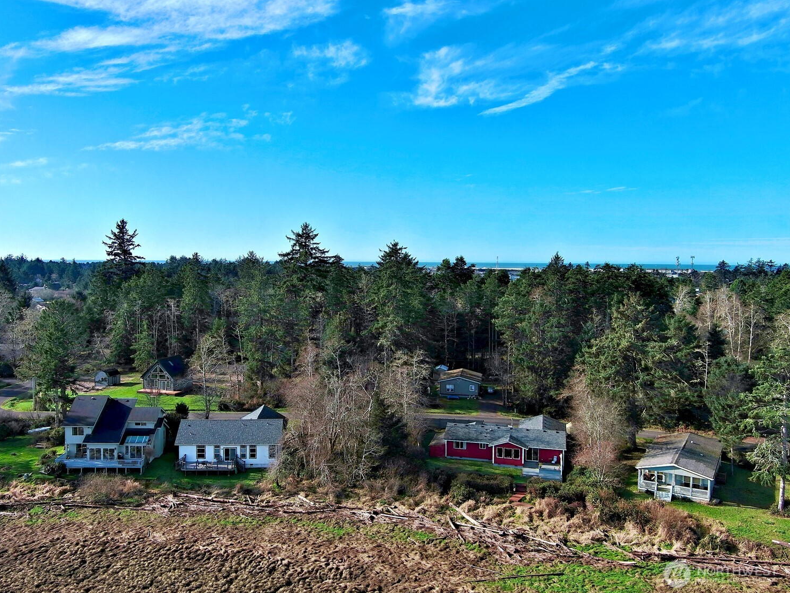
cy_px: 292
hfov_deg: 56.6
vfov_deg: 44.2
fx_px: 730
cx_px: 341
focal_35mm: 32
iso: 100
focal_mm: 10.57
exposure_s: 1/1613
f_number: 2.8
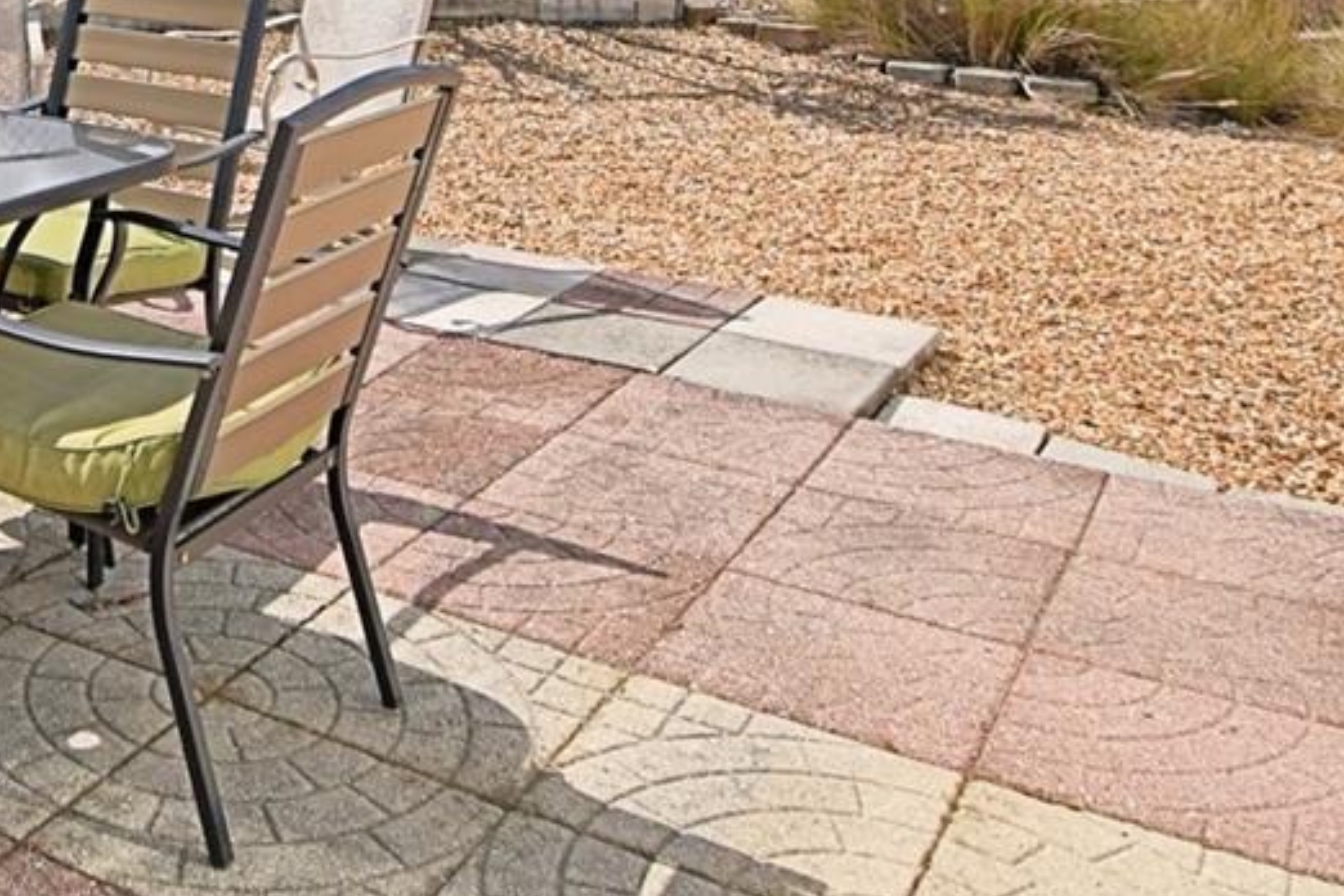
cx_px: 28
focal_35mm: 46
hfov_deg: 38.4
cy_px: -193
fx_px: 1717
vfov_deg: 26.0
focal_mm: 10
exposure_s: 1/2000
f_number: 4.5
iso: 100
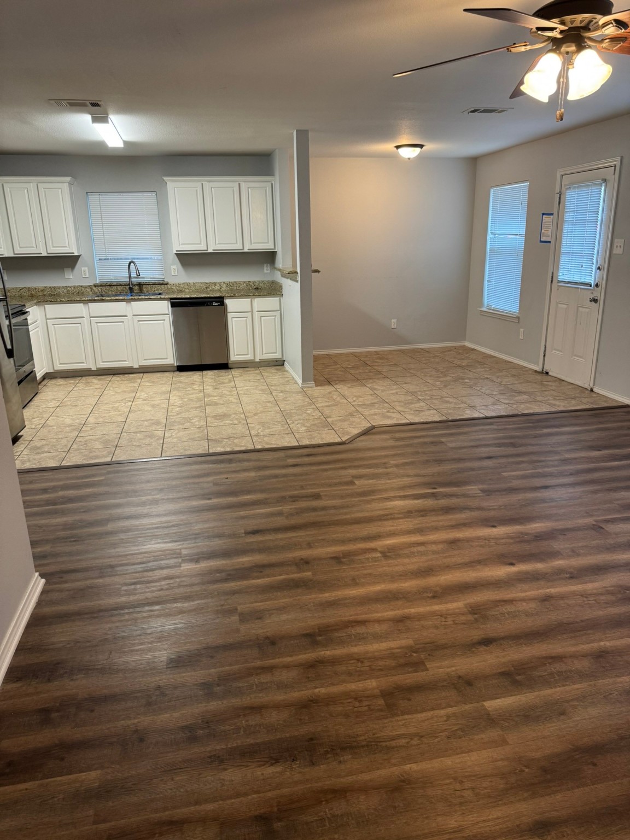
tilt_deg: -16.7
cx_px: 315
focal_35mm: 24
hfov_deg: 56.8
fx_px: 582
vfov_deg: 71.6
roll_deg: +2.4
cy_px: 420
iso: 160
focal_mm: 6.76
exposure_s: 1/60
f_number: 1.78
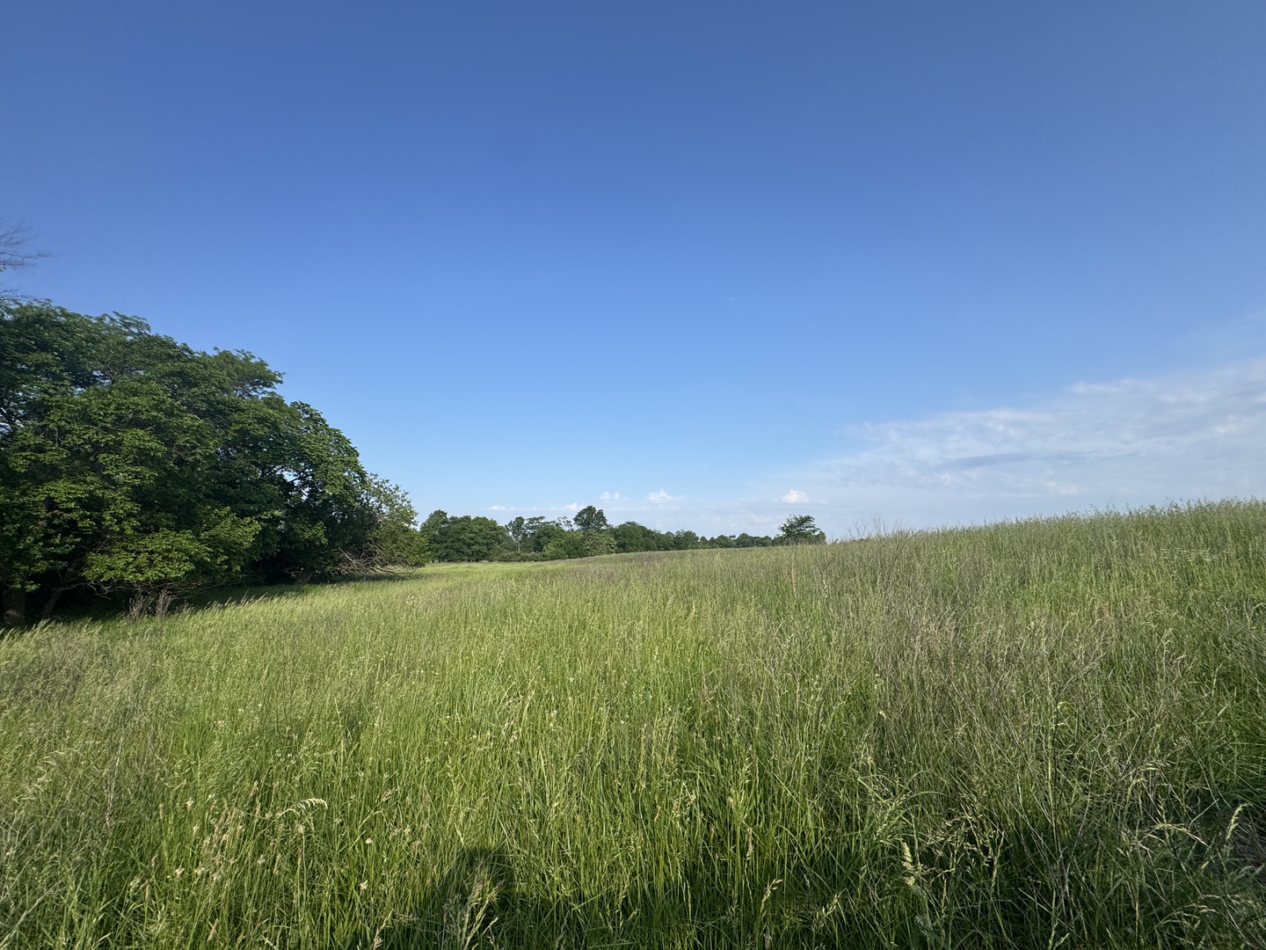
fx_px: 512
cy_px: 475
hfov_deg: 102.1
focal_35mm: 14
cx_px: 633
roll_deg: +1.8
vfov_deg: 85.7
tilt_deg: +9.1
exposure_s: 1/2083
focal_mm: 2.22
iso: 50
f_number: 2.2
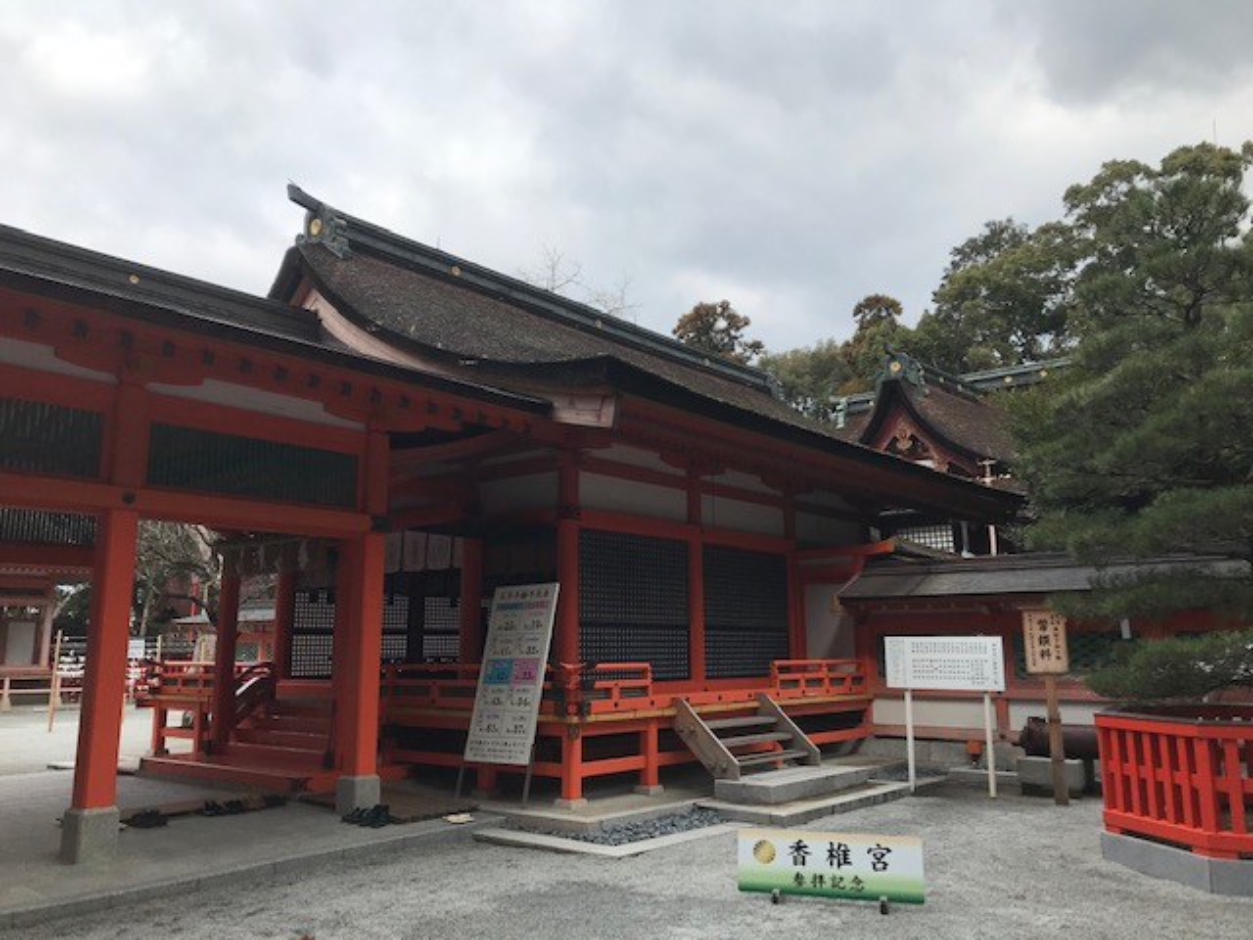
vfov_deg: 49.7
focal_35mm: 28
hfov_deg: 63.4
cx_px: 626
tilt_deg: +12.1
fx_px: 1014
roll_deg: +0.3
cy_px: 470
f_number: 1.8
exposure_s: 1/1681
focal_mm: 3.99
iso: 20
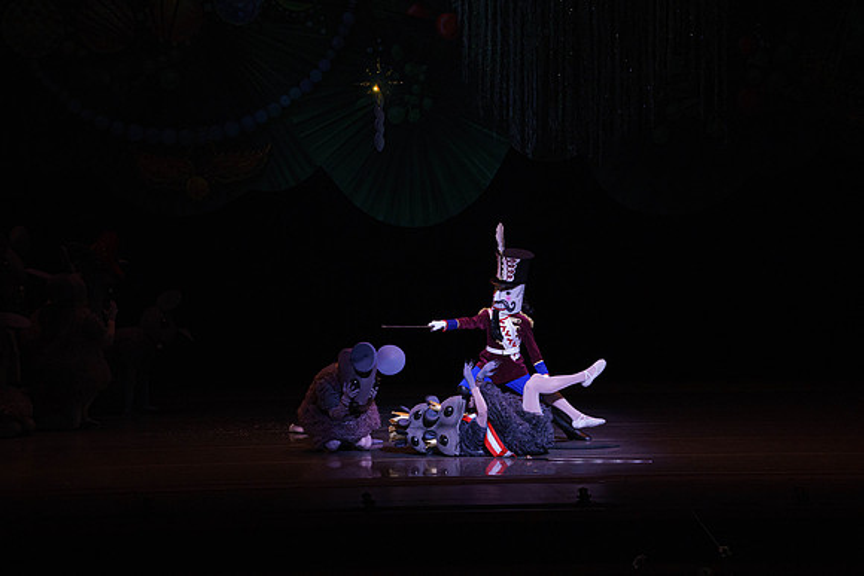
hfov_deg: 10.7
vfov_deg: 7.2
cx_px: 432
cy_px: 288
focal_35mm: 192
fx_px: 4609
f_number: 9
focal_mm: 192
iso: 5000
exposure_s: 1/320
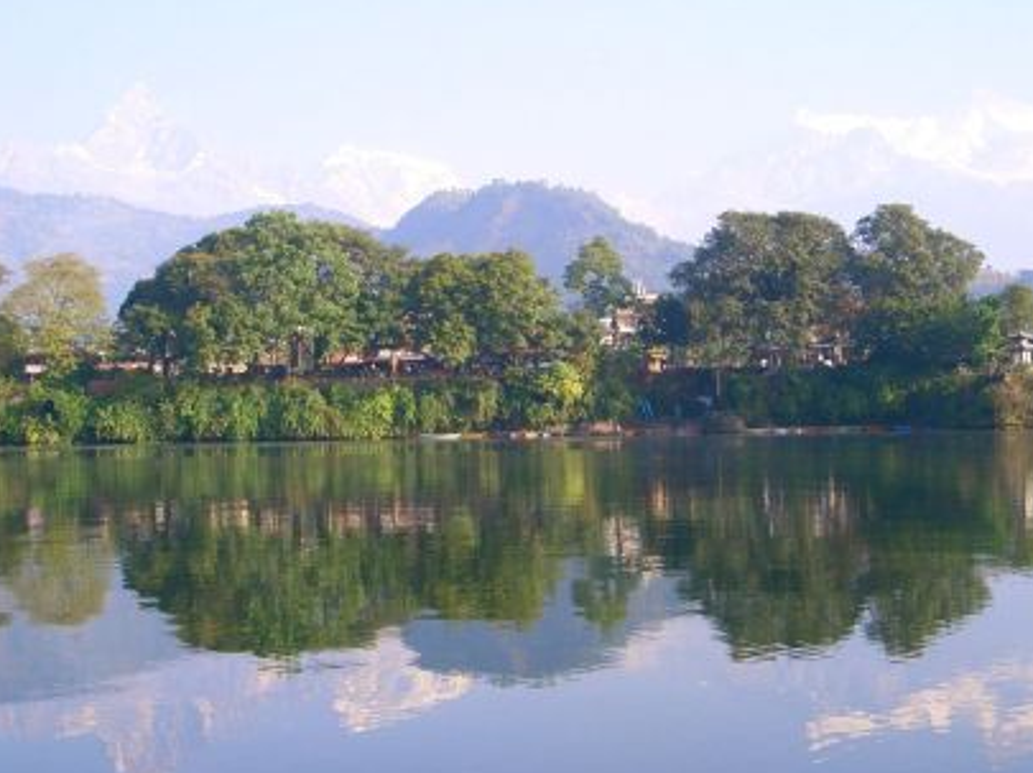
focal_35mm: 58
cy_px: 375
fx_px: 1729
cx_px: 516
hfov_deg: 33.3
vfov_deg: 25.2
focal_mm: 11.4
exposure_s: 1/200
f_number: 5.6
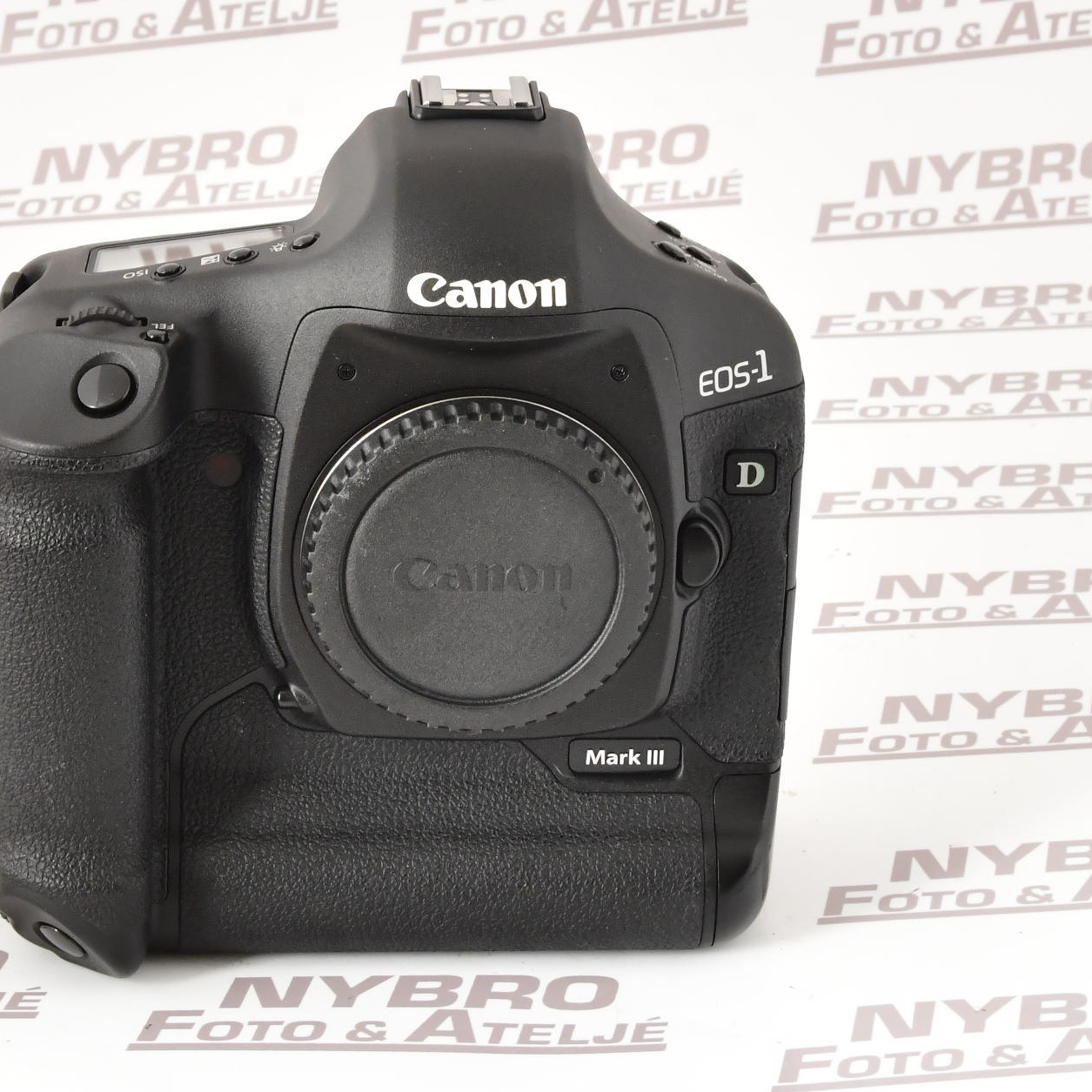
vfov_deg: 32.8
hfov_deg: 32.6
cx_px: 403
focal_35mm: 52
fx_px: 1856
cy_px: 536
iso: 1600
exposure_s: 1/125
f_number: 13
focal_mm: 40
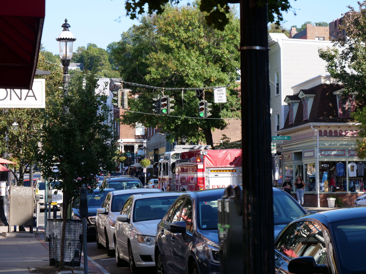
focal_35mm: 104
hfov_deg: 18.9
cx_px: 183
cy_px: 137
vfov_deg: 14.2
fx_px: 1100
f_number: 5
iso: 200
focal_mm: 52
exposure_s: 1/400
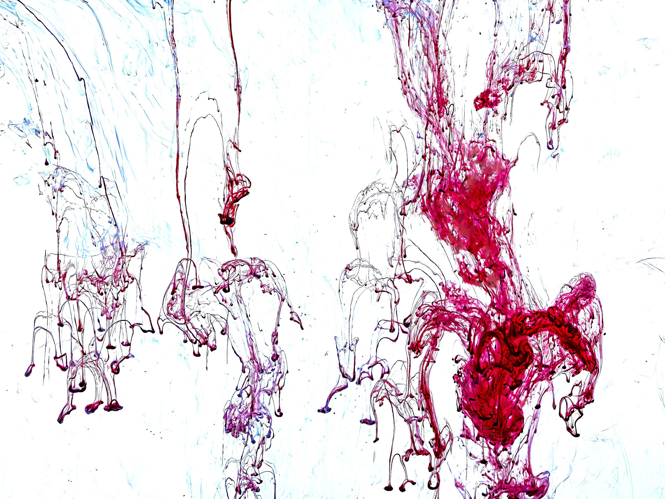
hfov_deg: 25.7
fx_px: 1460
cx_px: 332
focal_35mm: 76
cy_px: 250
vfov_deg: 19.4
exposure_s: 1/500
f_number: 10
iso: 200
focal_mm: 38
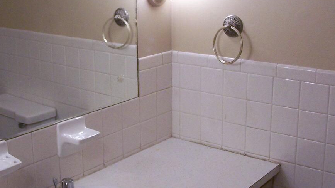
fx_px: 657
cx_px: 152
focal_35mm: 74
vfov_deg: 16.3
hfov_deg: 28.6
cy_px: 84
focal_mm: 6.3
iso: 100
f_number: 2.8
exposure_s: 1/30
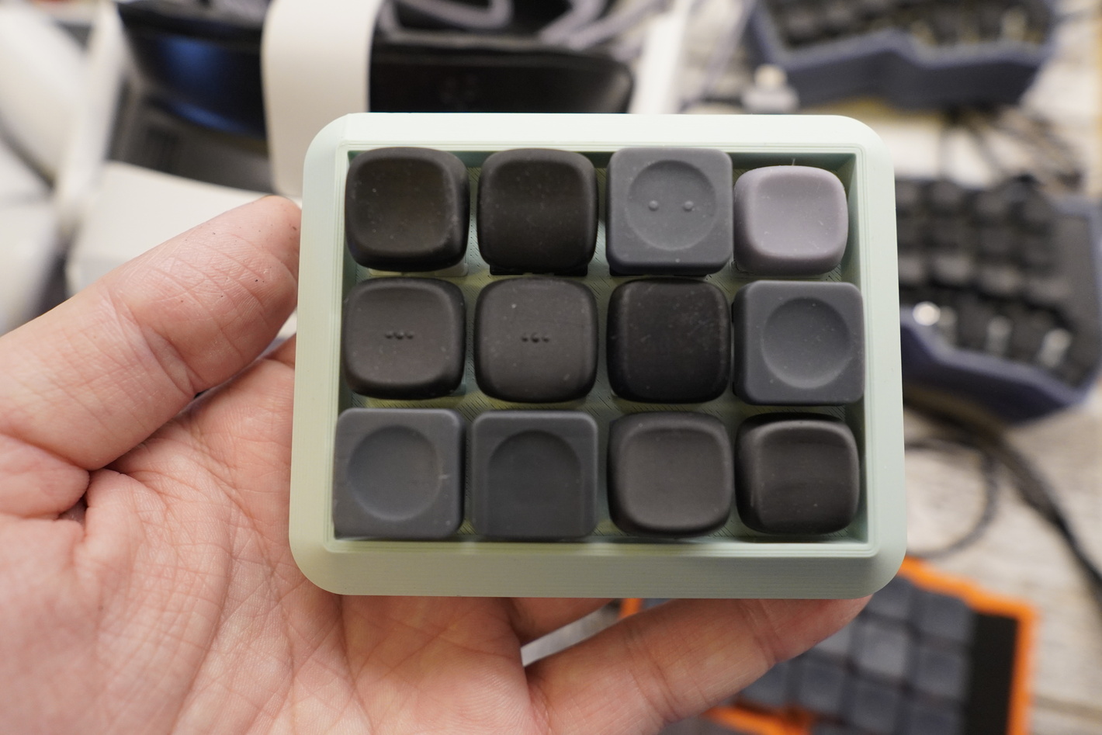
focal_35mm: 22
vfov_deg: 56.2
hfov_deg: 77.3
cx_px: 551
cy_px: 368
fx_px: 689
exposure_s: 1/160
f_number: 3.2
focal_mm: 15
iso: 1600
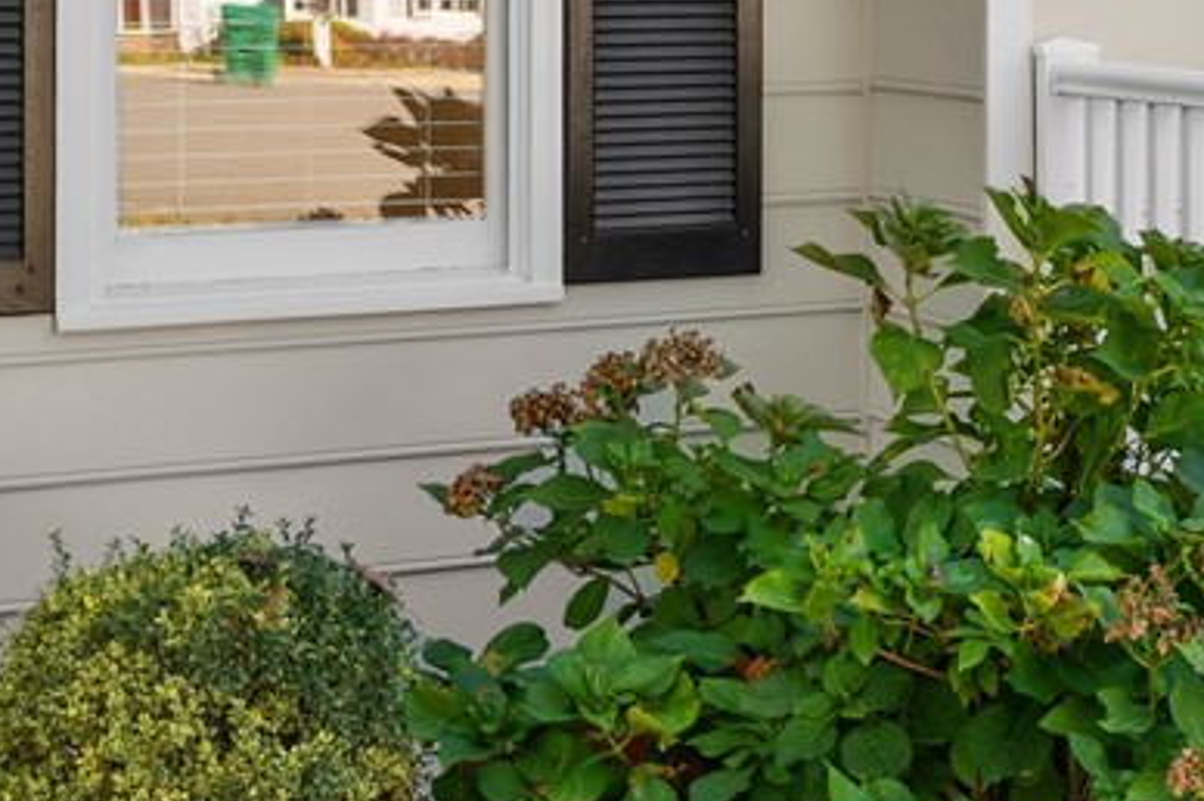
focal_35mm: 98
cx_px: 1624
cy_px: -22
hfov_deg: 19.1
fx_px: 3275
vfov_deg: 13.7
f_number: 4
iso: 100
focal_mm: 35
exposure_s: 1/40
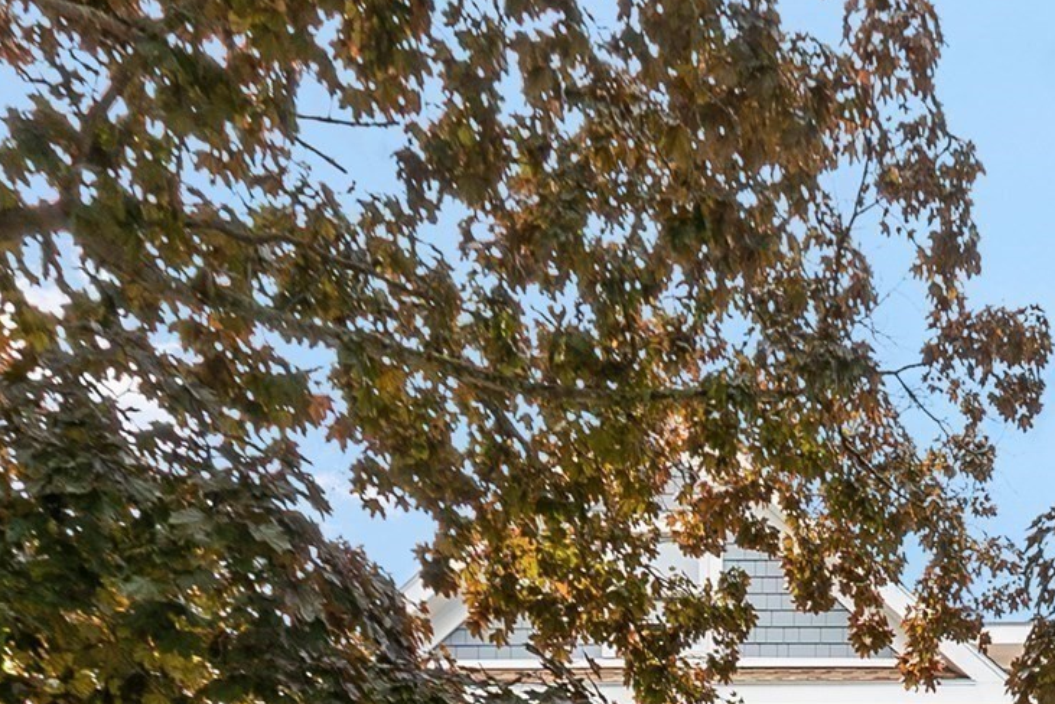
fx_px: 1231
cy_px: 954
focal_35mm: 42
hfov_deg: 40.0
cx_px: 1082
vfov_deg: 26.3
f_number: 8
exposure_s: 1/80
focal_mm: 10
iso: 100
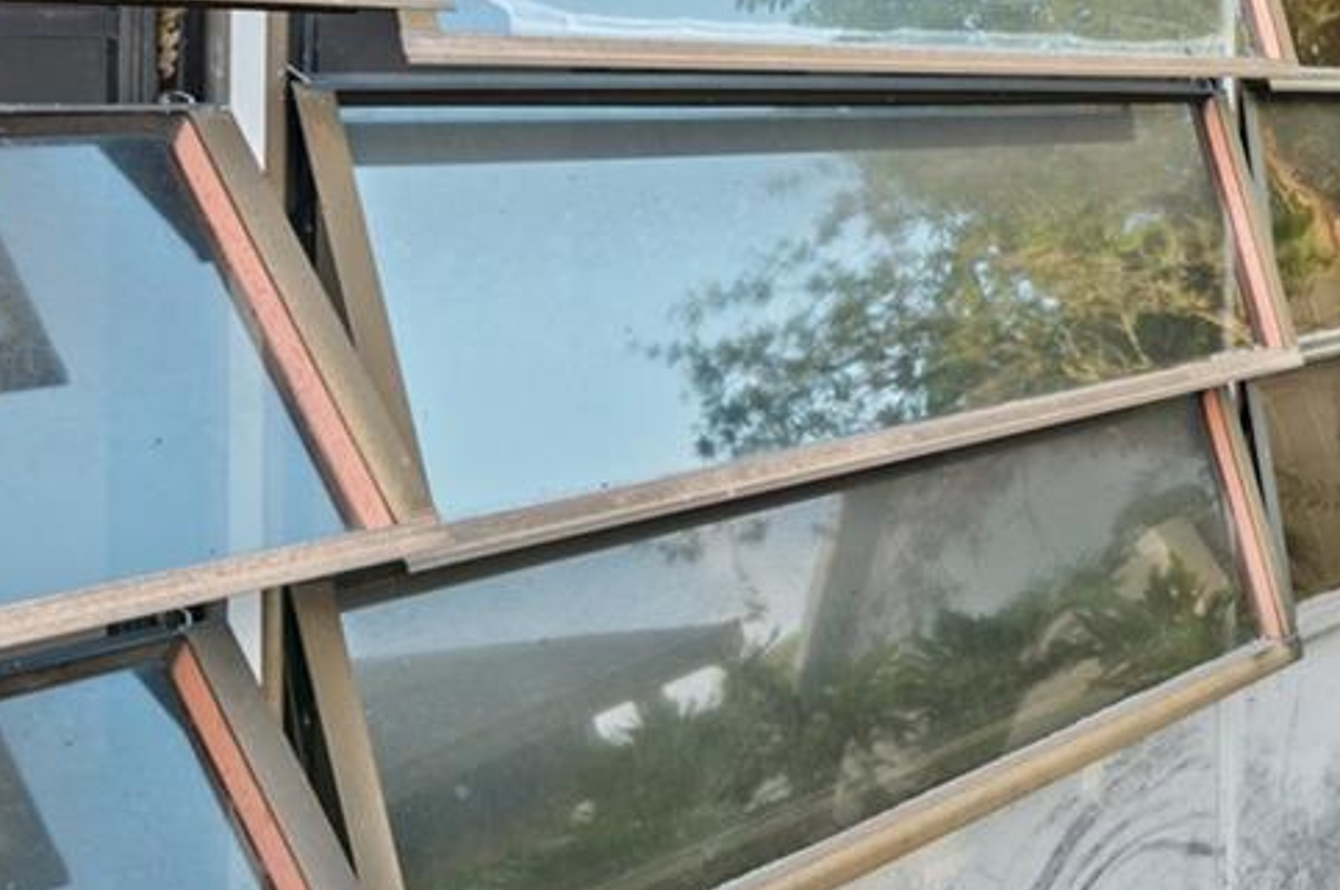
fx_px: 1971
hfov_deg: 29.4
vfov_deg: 25.0
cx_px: 1787
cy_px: 179
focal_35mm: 53
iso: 200
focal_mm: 16
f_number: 8
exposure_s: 1/8
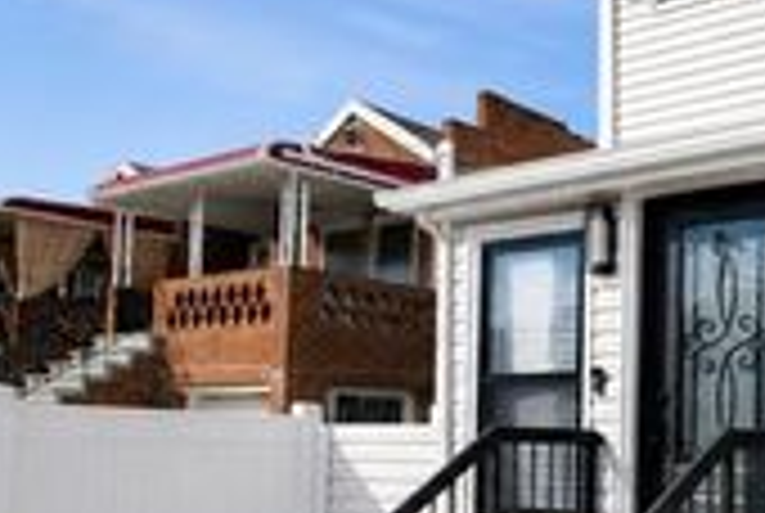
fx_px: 937
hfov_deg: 38.1
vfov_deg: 30.1
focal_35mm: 44
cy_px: 394
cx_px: 810
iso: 320
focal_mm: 10
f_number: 9
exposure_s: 1/400
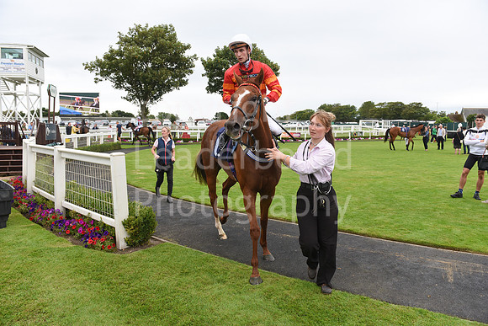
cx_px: 244
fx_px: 325
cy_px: 163
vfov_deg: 53.2
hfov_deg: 73.7
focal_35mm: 24
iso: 800
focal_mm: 24
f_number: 5
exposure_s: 1/1250
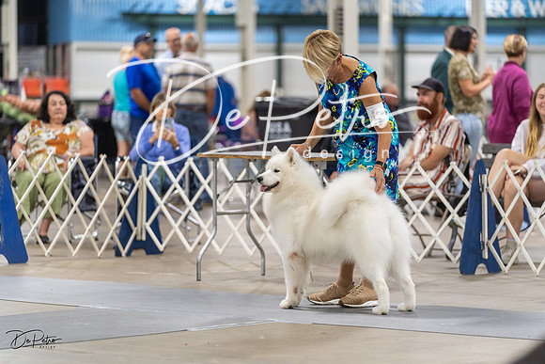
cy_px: 182
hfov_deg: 13.3
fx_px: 2332
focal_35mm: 154
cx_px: 272
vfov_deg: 8.9
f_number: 2.8
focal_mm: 154
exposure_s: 1/160
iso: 2000
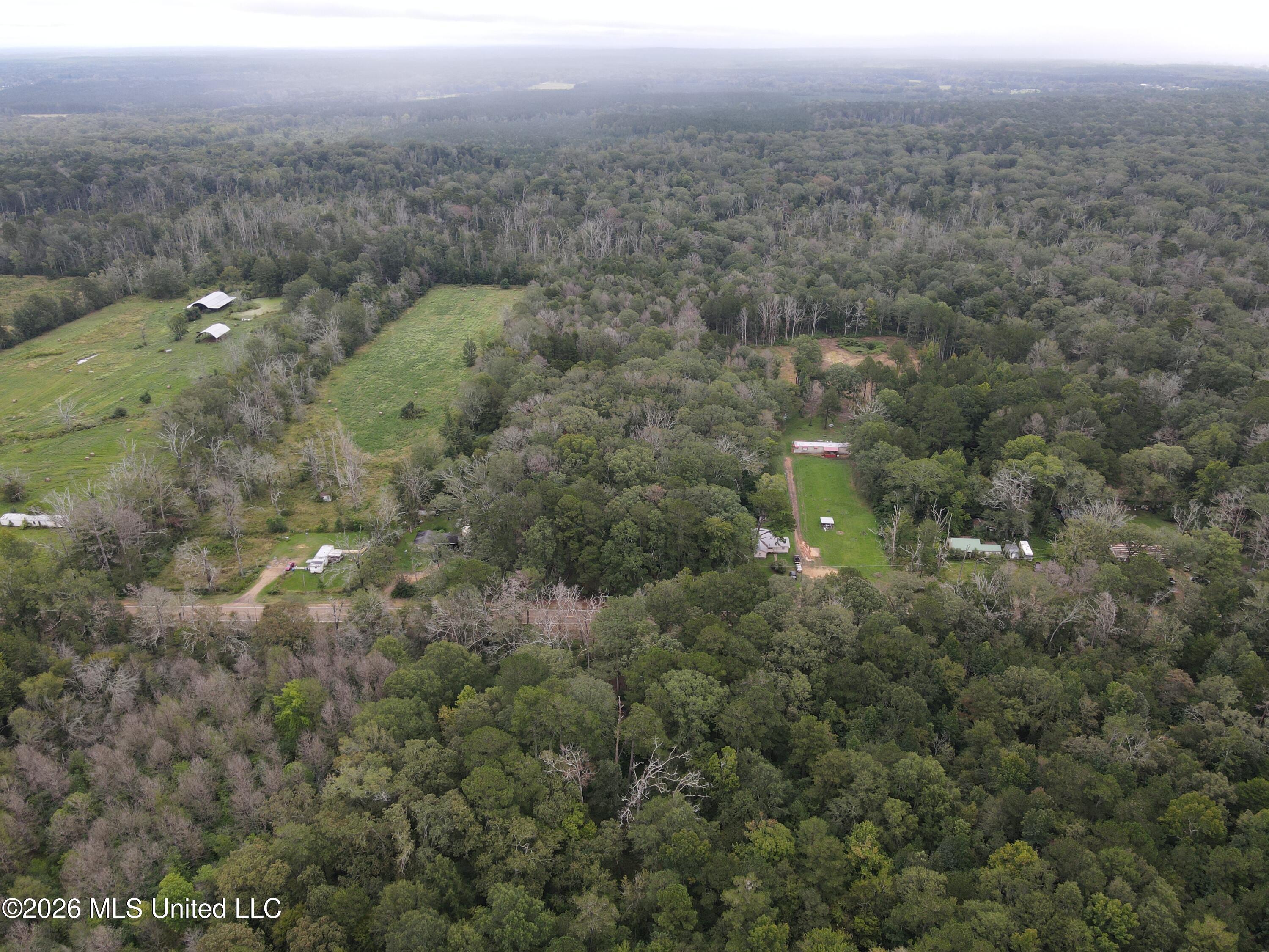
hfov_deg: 71.6
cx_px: 634
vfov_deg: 56.8
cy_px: 476
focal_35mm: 24
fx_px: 880
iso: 110
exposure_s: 1/100
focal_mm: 4.5
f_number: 2.8
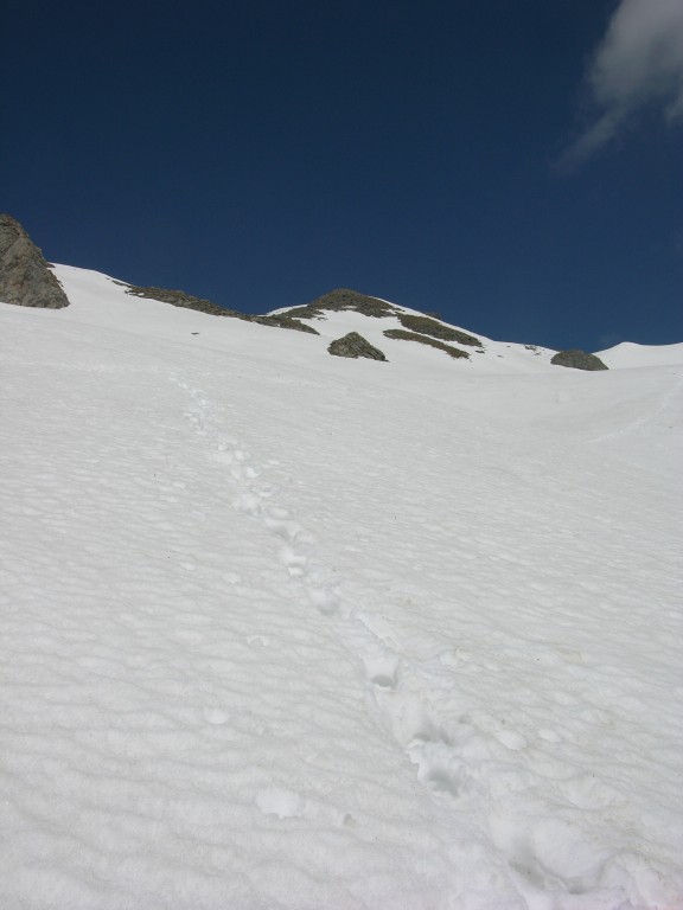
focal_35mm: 35
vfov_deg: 52.6
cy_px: 455
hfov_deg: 40.7
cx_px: 342
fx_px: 921
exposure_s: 1/547
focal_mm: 8.9
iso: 50
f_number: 8
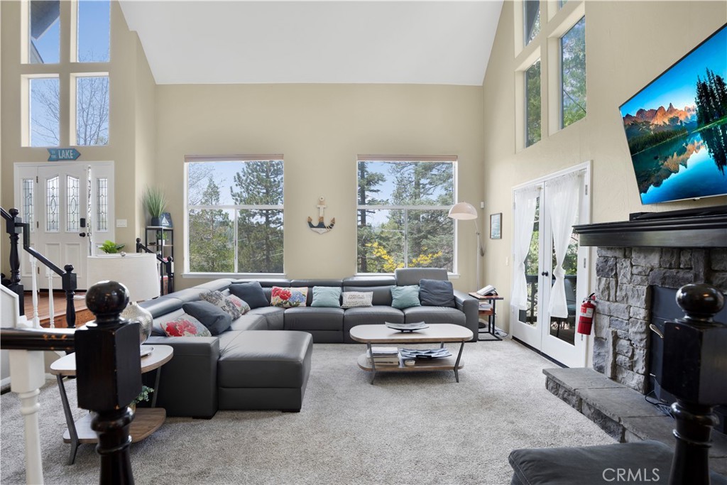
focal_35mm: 16
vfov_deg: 73.8
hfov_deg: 96.7
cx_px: 364
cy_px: 242
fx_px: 323
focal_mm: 16
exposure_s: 1/15
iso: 800
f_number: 5.6
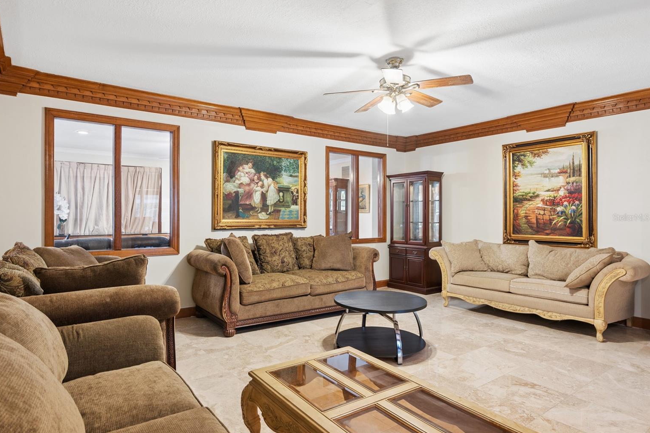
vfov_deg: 59.5
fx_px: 379
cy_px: 217
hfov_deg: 81.2
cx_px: 310
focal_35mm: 21
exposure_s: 1
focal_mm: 20
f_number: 9
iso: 200
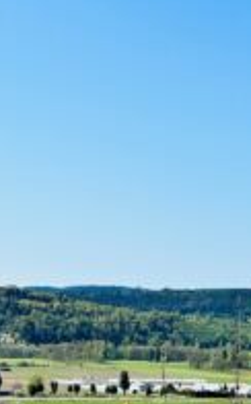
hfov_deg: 12.5
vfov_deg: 20.0
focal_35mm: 104
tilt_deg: +4.1
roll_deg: -1.5
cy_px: 237
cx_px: 165
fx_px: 1142
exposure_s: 1/6211
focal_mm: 6.86
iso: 64
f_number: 1.78
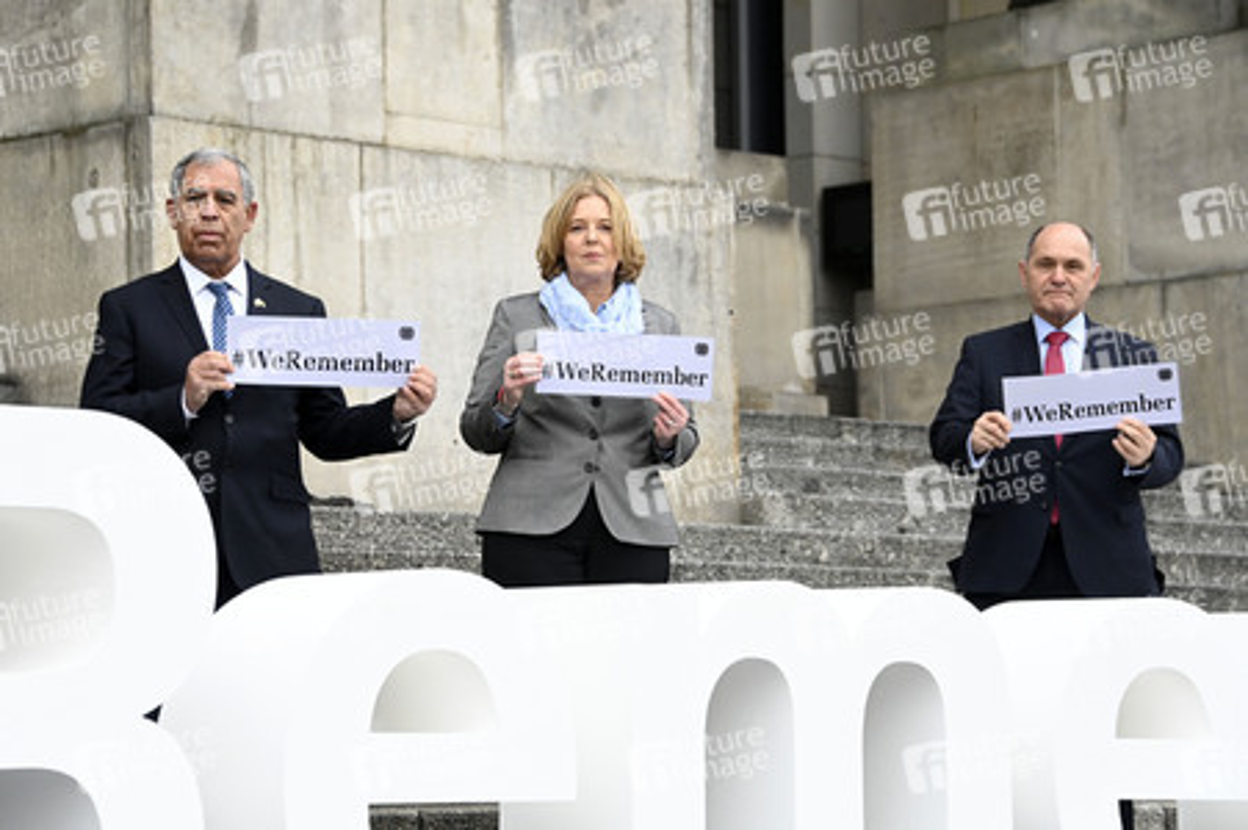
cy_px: 415
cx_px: 624
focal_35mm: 112
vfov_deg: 12.2
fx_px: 3880
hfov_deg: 18.3
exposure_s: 1/500
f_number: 5.6
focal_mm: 112
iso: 3200
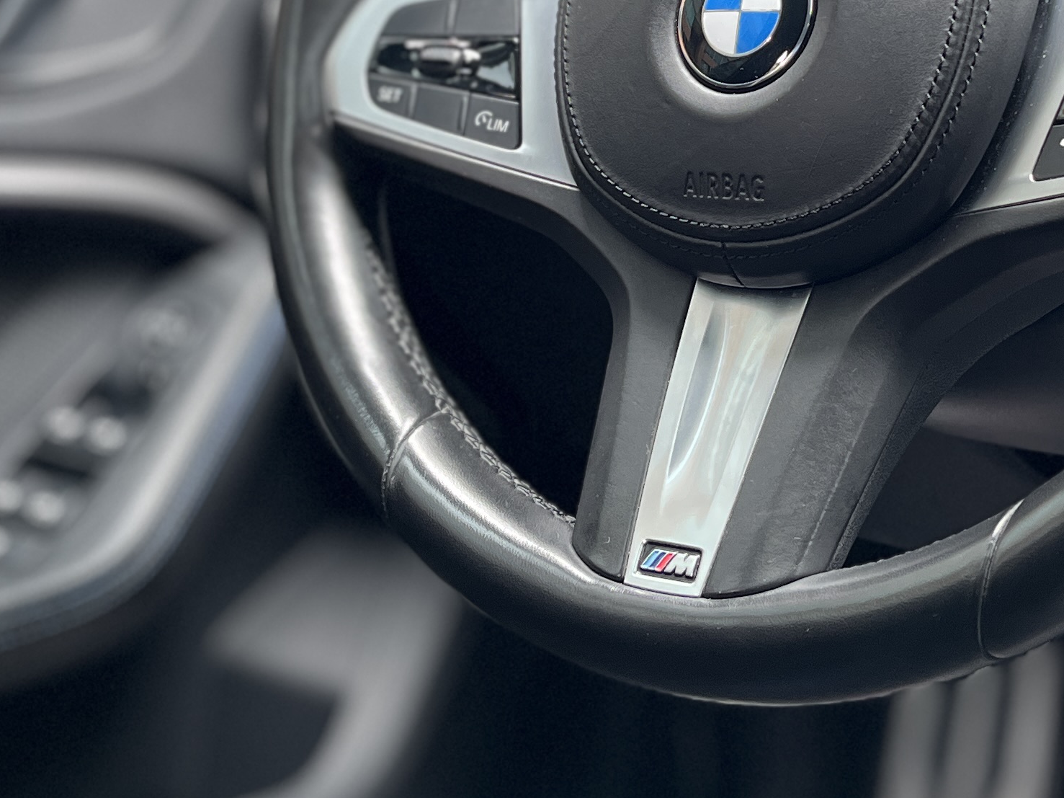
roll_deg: +0.2
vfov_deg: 20.1
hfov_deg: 27.2
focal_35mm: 71
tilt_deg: -9.7
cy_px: -6
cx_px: 733
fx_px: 2182
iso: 100
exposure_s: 1/122
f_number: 1.6
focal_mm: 5.1
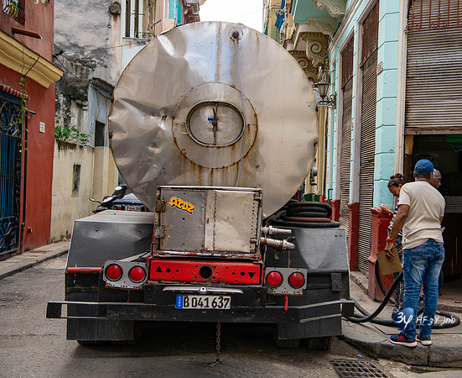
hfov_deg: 30.4
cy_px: 177
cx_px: 316
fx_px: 842
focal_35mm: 61
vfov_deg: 25.3
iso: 100
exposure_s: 1/100
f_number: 5
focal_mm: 48
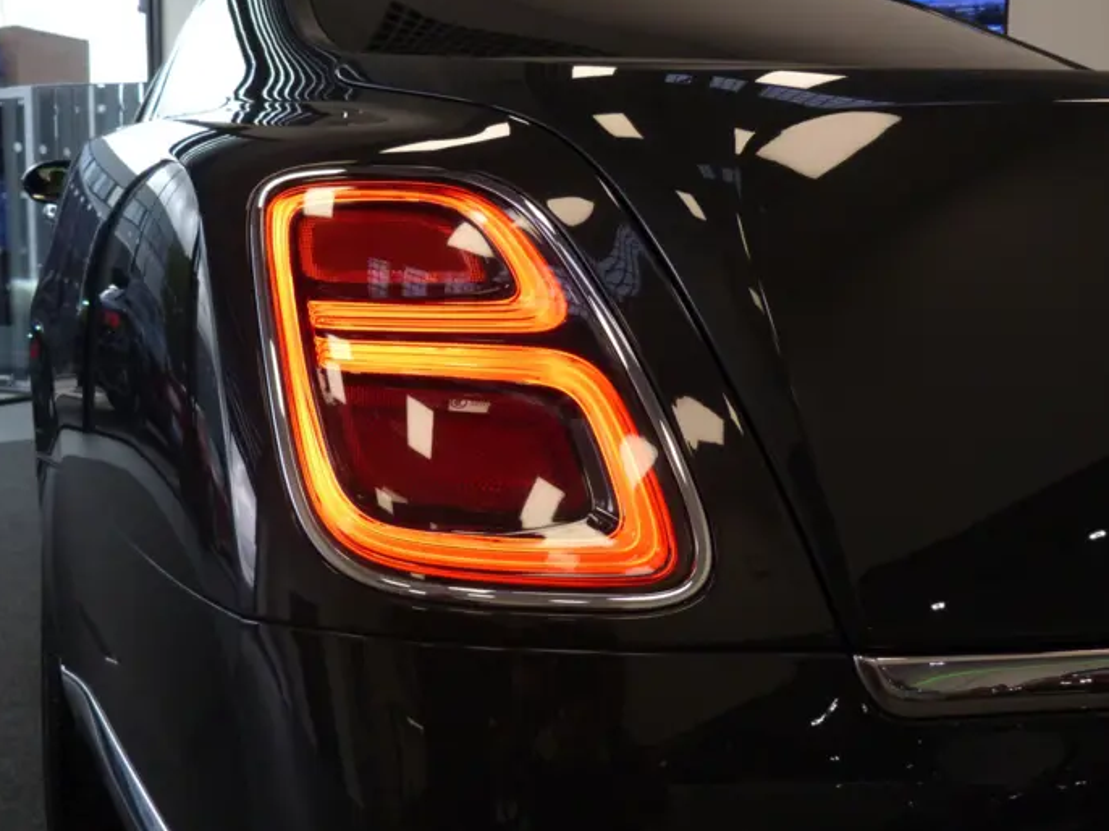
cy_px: 380
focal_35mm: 35
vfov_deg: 40.6
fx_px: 1121
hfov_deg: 52.6
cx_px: 509
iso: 200
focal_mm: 5.3
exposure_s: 1/125
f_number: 3.2
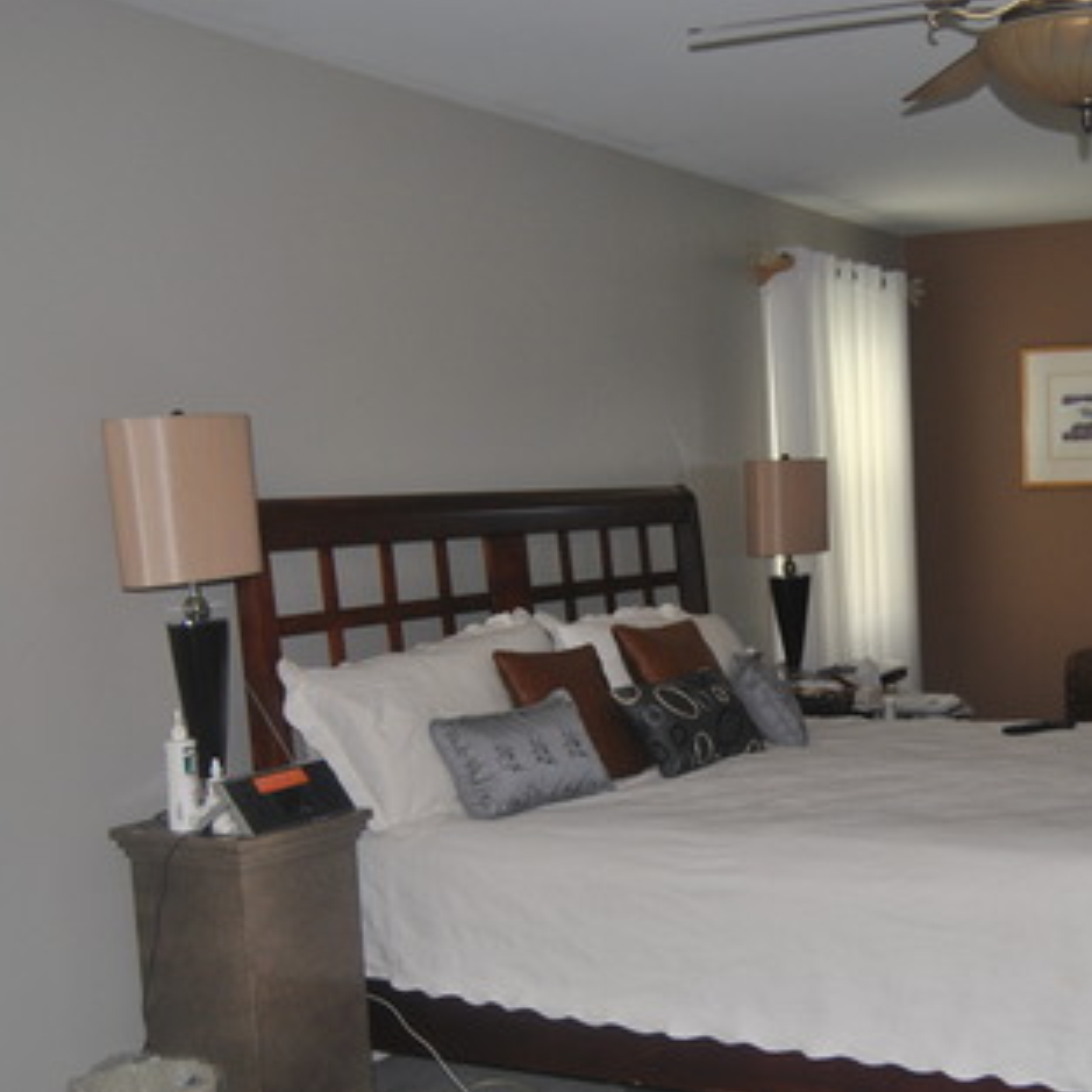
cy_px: 719
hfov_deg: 35.5
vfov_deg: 35.7
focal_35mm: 47
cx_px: 775
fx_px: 1677
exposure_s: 1/60
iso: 200
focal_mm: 18
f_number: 3.5
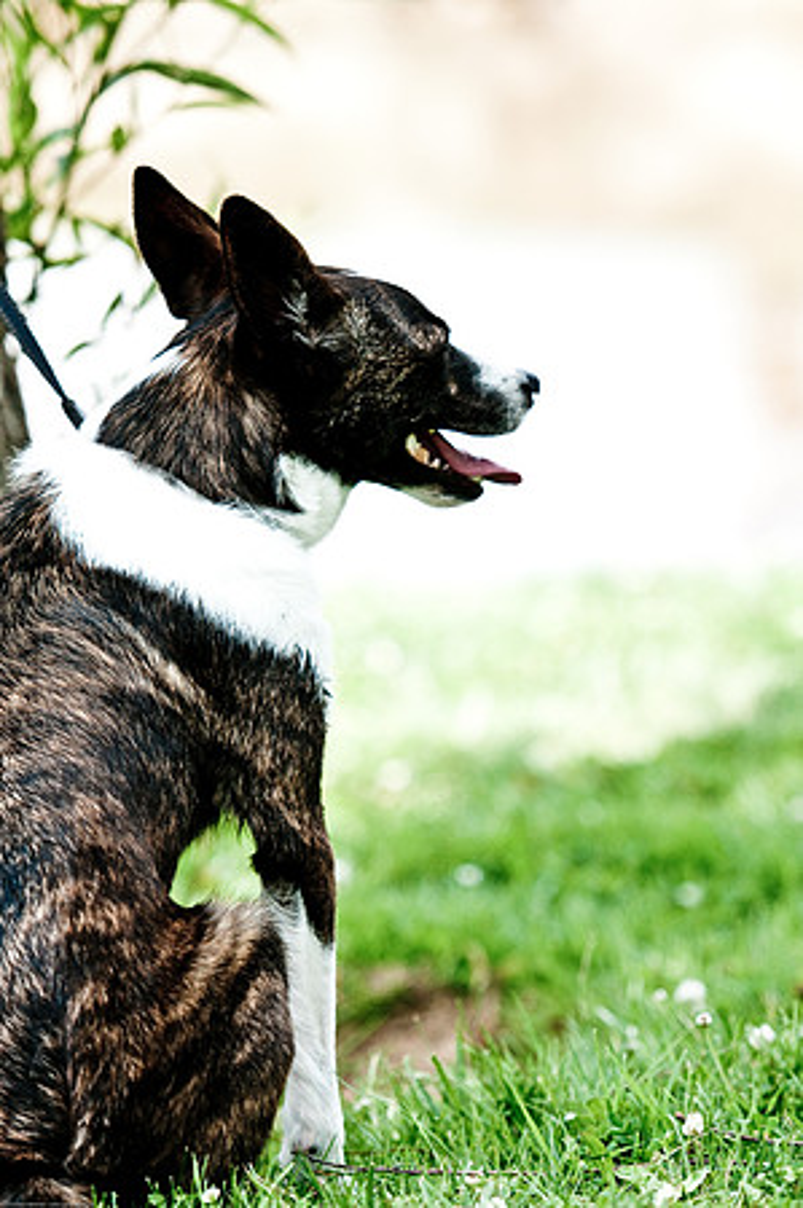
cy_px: 604
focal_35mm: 232
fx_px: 7796
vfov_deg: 8.9
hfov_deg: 5.9
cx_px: 402
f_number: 2.8
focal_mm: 155
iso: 200
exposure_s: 1/1600
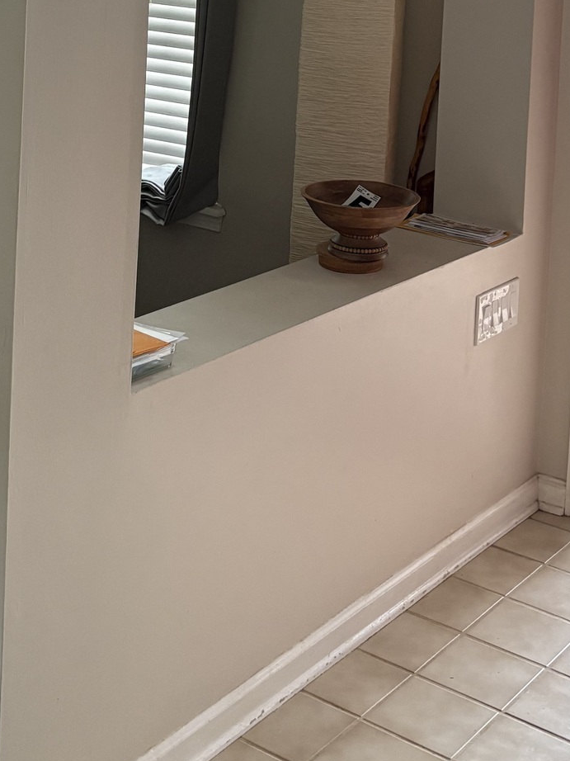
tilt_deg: -3.0
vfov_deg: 27.6
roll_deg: -2.2
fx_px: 1428
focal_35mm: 65
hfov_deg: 22.6
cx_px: 282
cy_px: -48
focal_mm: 5.96
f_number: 1.6
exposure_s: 1/60
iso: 200
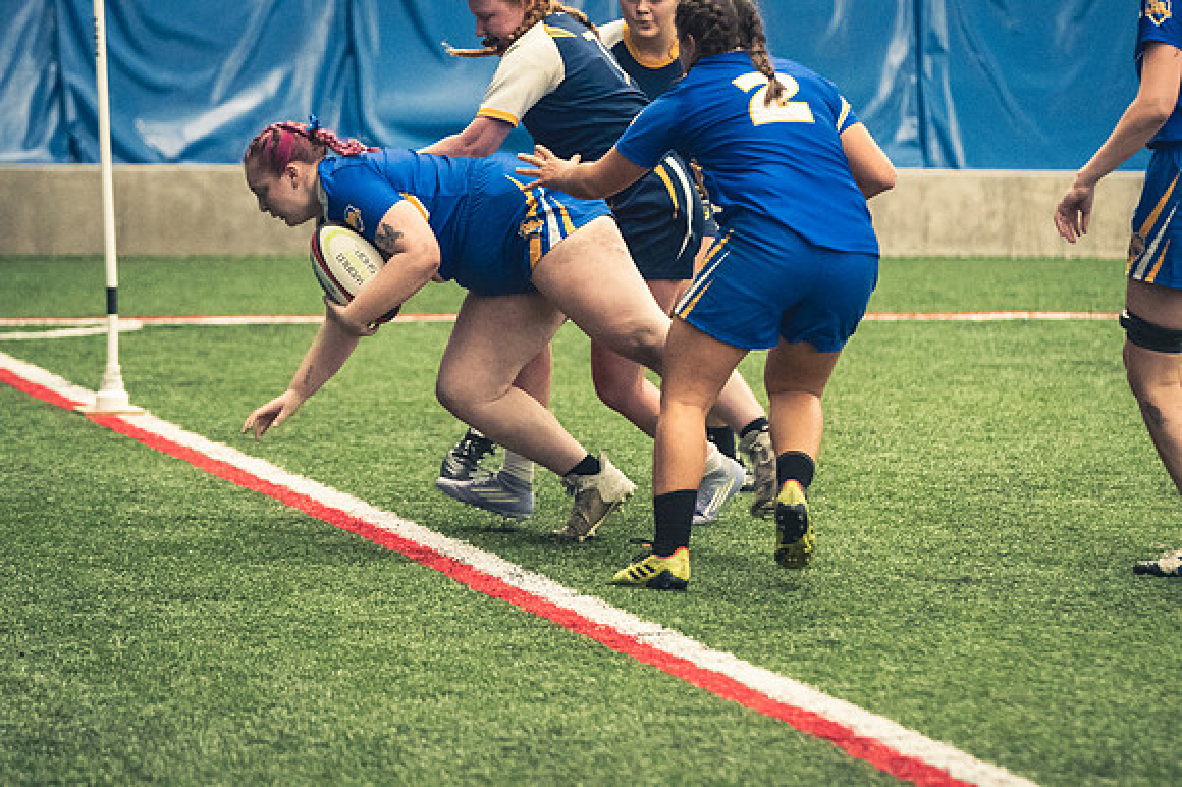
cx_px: 591
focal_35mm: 187
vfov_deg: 7.3
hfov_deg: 11.0
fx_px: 6136
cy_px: 394
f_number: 2.8
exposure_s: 1/500
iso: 12800
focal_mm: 125
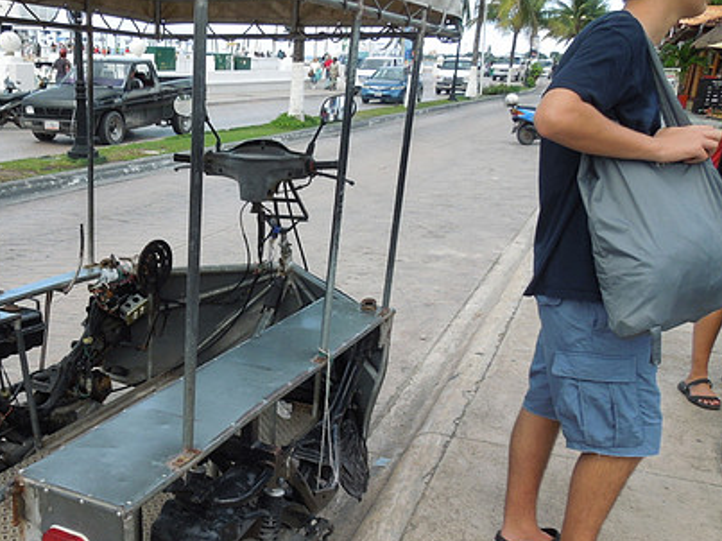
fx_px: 751
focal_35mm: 36
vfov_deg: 39.5
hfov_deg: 50.4
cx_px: 236
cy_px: 322
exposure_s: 1/320
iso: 100
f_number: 3.3
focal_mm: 4.5
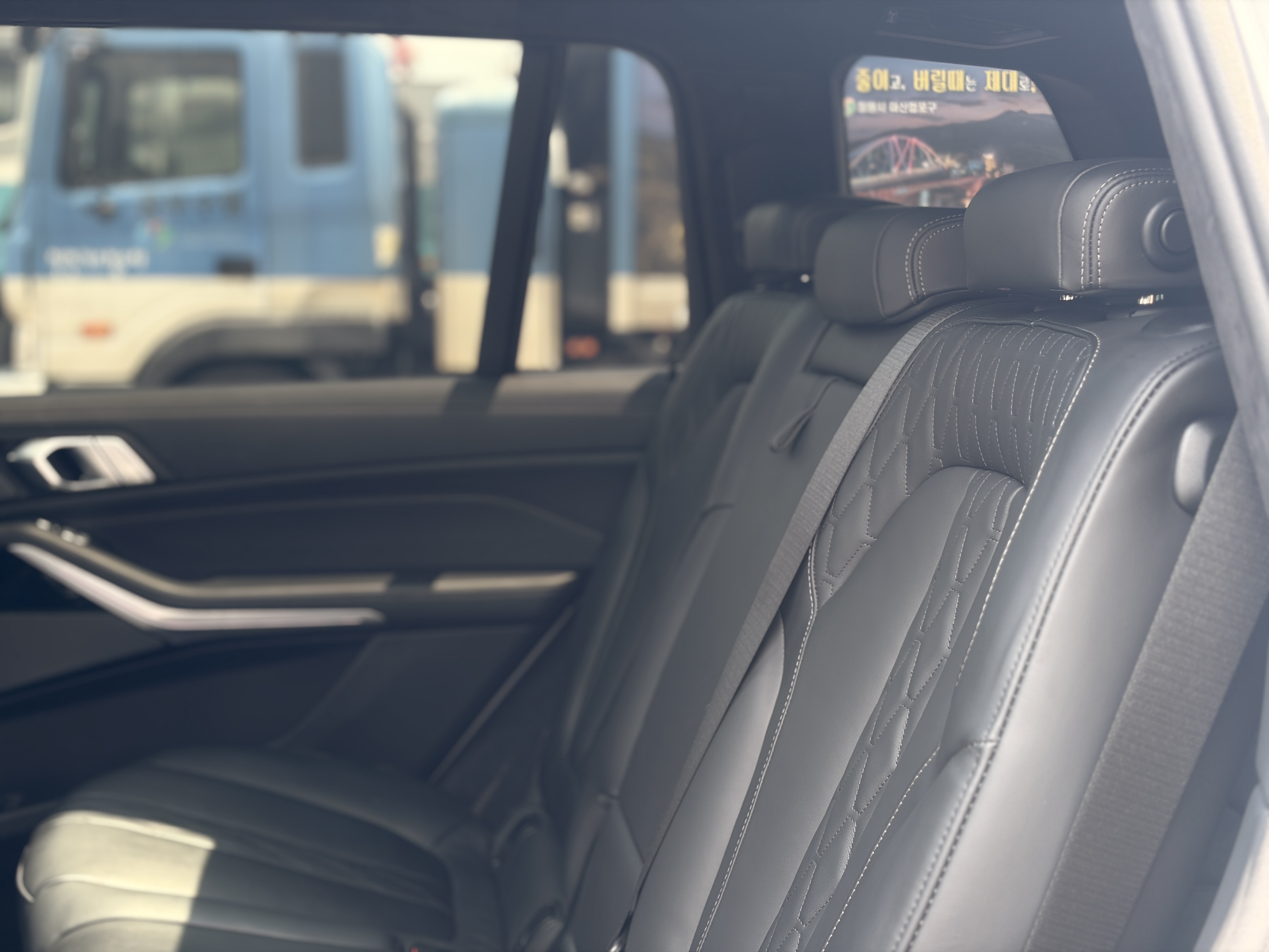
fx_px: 1906
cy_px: 476
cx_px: 634
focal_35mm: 52
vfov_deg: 28.0
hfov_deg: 36.8
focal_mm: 5.96
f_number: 1.6
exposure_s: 1/122
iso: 40
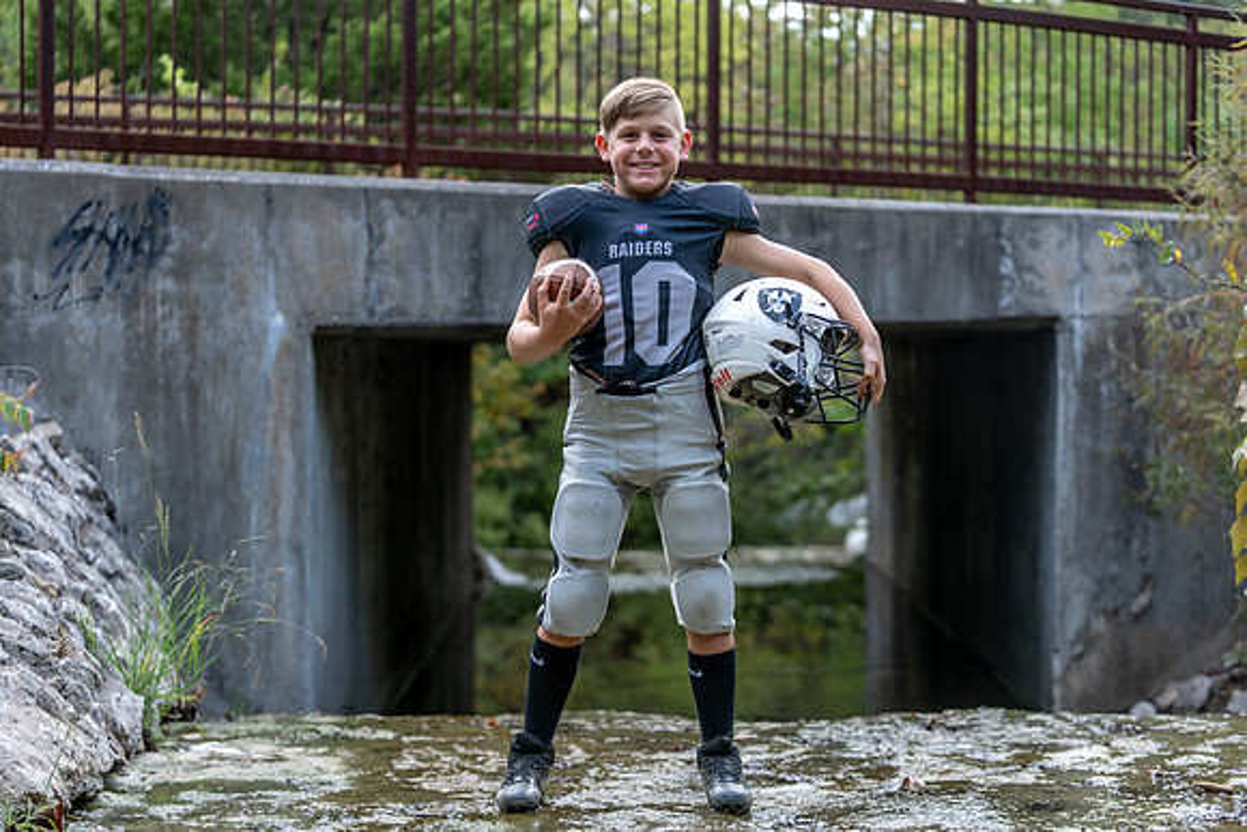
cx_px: 624
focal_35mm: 70
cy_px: 416
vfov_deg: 19.5
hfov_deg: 28.8
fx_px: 2425
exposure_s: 1/320
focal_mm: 70
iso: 250
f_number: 2.8
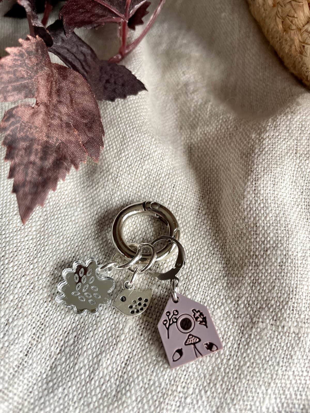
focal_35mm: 26
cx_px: 155
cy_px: 206
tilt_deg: -60.3
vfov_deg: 67.3
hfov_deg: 53.1
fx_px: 310
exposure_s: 1/121
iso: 100
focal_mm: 4.2
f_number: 1.6
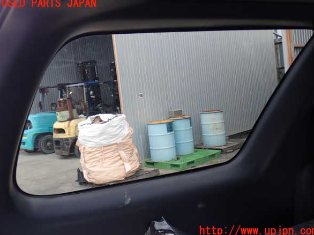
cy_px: 117
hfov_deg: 44.8
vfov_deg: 34.3
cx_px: 160
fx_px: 381
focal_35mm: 42
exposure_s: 1/80
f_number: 2.8
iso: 100
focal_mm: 7.31
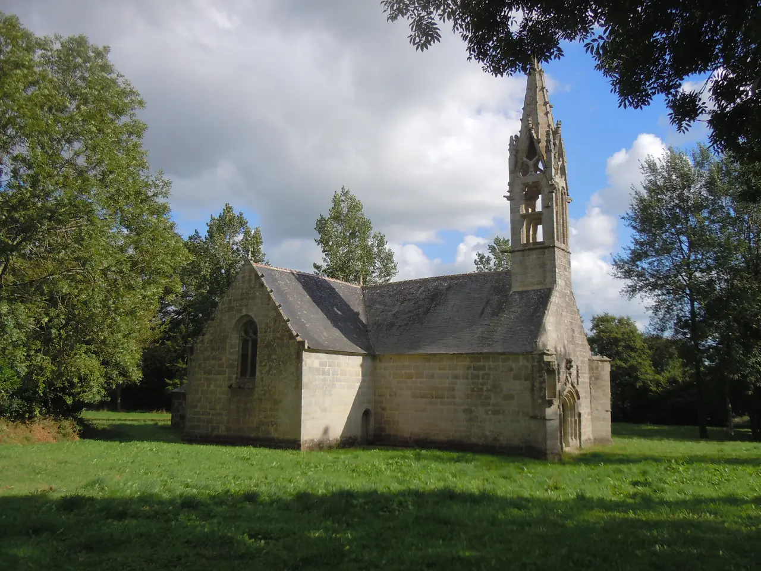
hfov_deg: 60.0
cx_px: 380
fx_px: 660
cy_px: 286
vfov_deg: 46.8
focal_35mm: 30
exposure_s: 1/1000
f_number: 3.5
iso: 100
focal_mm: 5.4
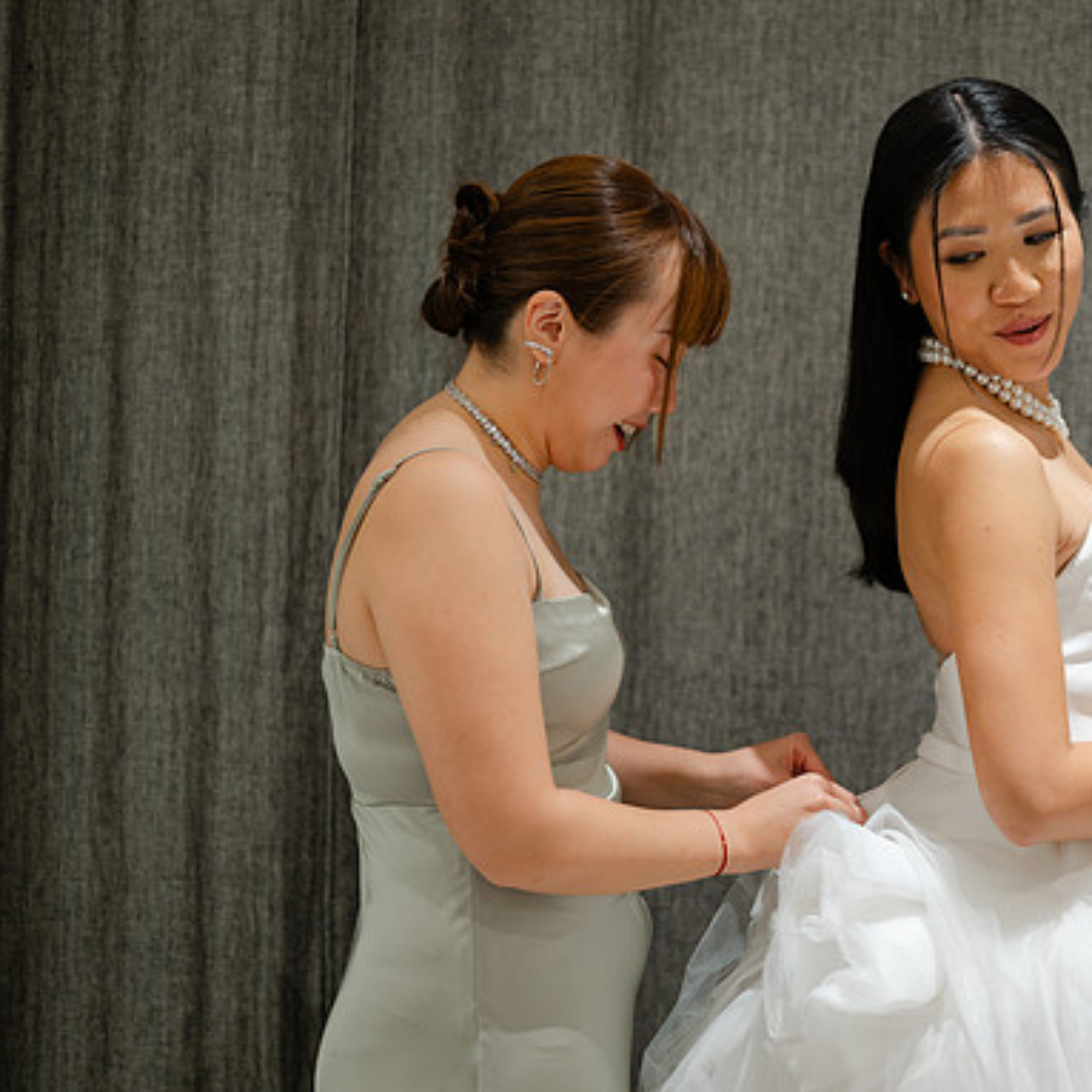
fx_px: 2356
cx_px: 721
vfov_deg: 26.1
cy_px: 543
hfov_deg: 26.0
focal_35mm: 66
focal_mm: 50
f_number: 1.8
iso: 64
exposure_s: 1/20
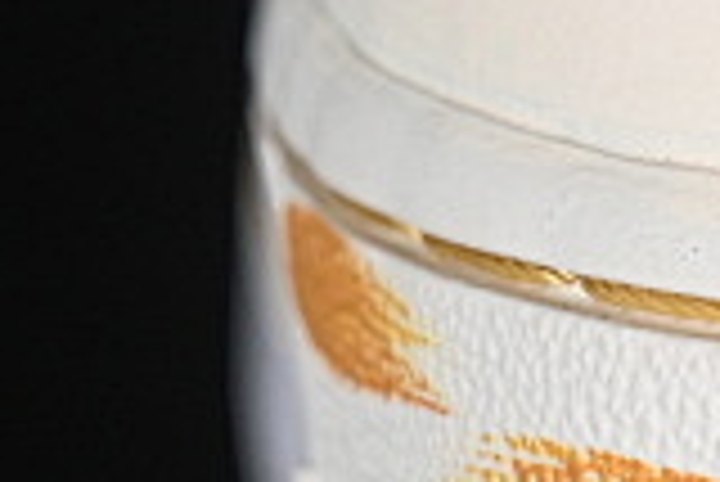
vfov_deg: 2.7
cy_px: -482
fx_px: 10109
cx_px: 1305
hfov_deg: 4.0
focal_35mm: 505
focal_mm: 50
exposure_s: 1/80
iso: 160
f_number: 7.1
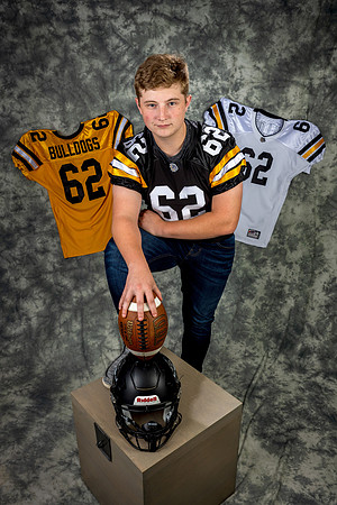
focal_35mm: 30
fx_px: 421
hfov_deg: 43.6
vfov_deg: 61.9
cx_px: 168
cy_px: 252
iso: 125
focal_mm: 30
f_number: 6.3
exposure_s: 1/160
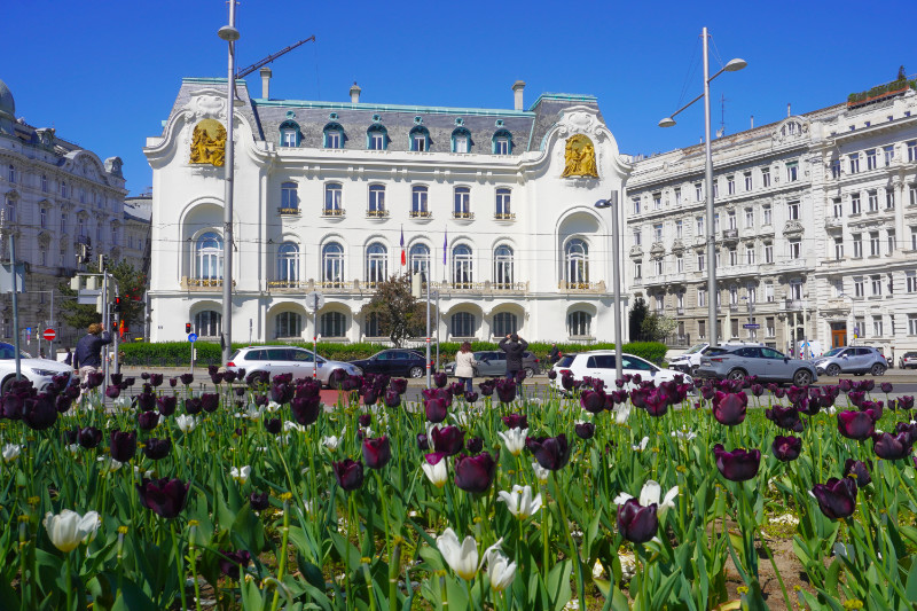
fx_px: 802
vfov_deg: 41.7
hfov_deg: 59.5
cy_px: 306
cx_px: 458
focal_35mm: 32
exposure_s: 1/250
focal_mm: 21
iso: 100
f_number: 10
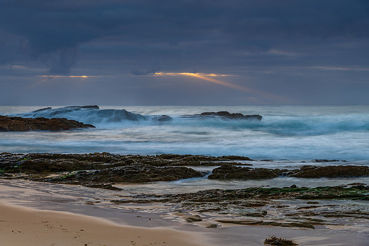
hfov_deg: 28.6
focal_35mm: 71
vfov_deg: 19.3
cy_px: 123
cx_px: 184
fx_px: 723
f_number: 11
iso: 31
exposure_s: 2.5
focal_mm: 70
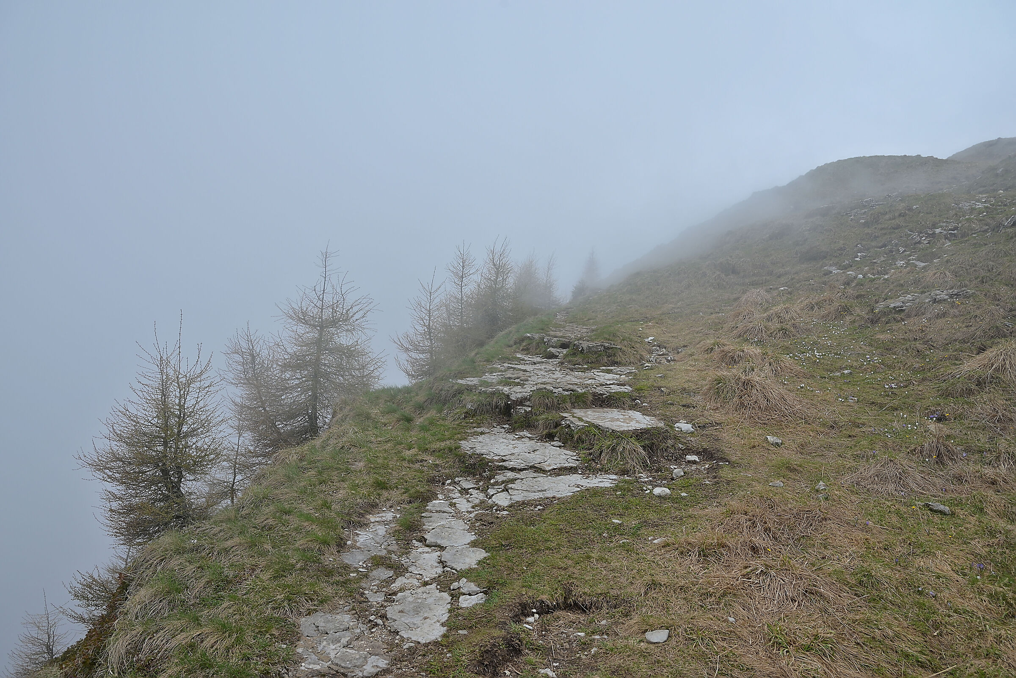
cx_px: 508
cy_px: 339
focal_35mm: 24
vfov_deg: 53.2
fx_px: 678
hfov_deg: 73.7
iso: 100
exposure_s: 1/125
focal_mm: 24
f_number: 8
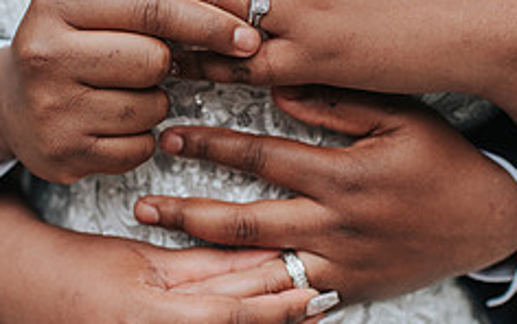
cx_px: 256
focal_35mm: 68
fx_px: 959
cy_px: 123
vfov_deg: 19.2
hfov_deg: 30.2
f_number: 2.8
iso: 1000
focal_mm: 35
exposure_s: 1/1250
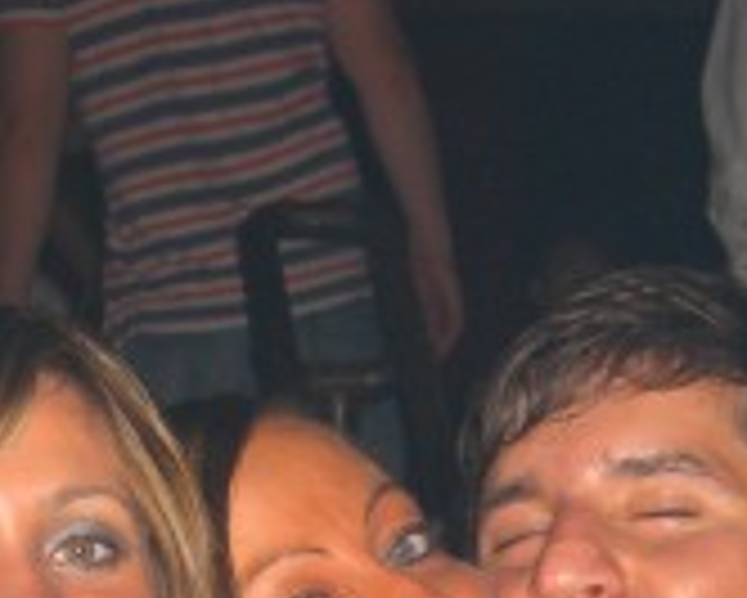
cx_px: 266
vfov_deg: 9.3
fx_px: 3584
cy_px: 841
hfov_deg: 11.9
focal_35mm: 162
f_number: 3.1
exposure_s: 1/60
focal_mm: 9.5
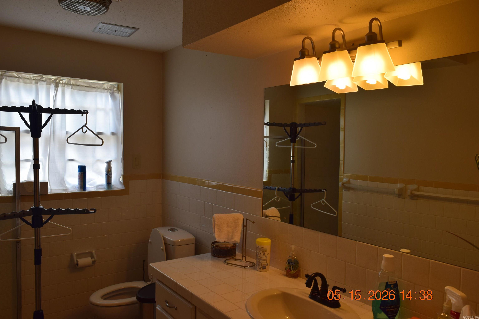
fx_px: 359
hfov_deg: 67.4
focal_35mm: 27
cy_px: 160
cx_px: 240
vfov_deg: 47.9
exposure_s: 1/60
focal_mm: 18
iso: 400
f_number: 8
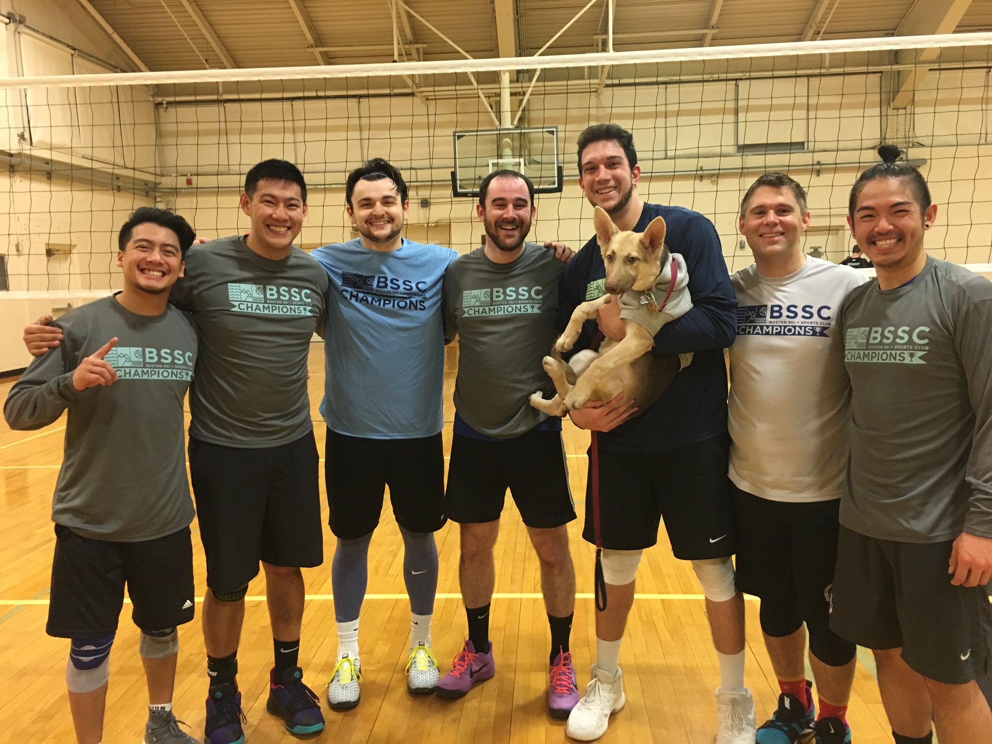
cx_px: 496
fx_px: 831
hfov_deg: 61.7
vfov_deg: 48.2
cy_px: 372
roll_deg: +1.4
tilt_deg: -6.1
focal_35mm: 29
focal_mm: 4.15
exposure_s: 1/24
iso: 200
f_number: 2.2
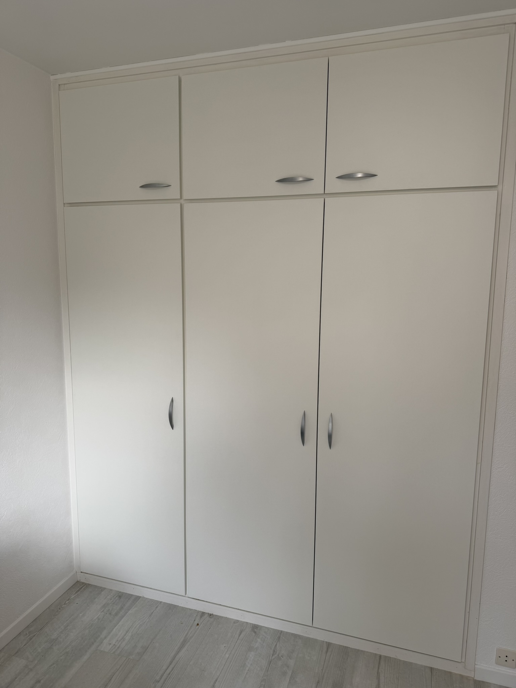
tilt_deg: -8.2
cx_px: 258
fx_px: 477
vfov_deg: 71.6
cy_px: 344
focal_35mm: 24
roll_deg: -0.6
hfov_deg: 56.8
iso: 50
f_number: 1.78
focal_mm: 6.76
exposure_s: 1/121
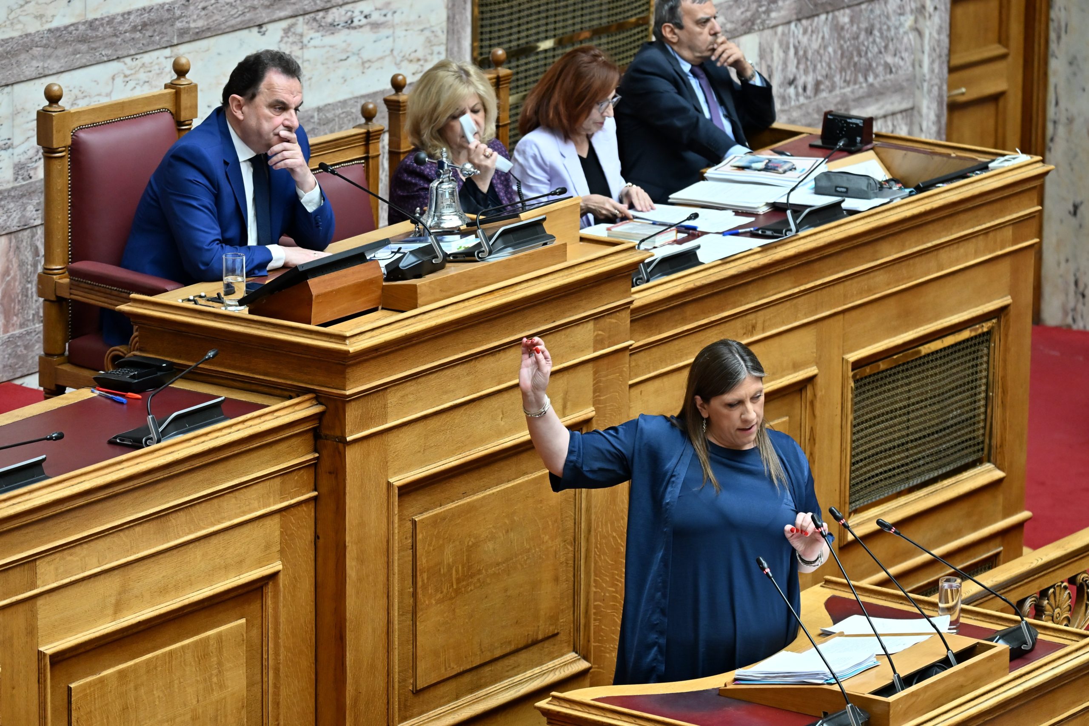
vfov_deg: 7.6
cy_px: 363
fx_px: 5445
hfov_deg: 11.4
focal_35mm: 180
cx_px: 544
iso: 2200
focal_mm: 180
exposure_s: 1/250
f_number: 5.6
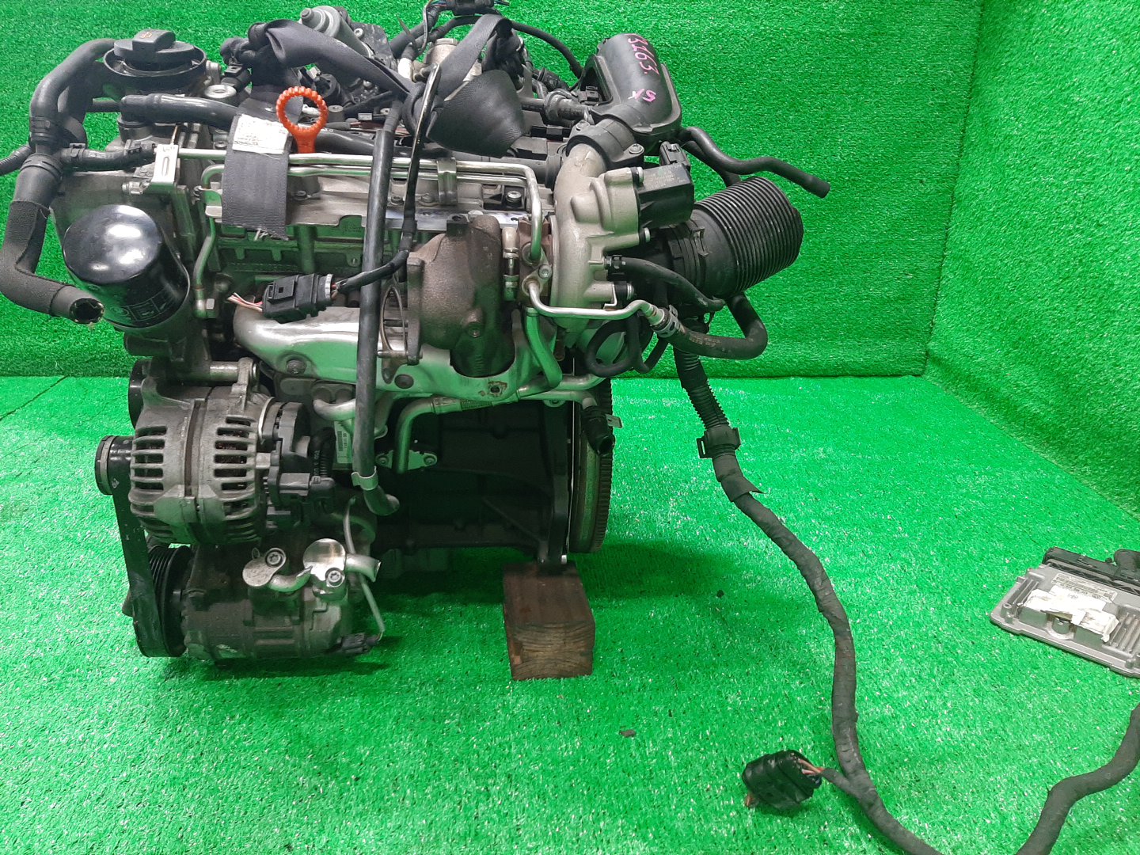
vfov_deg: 53.1
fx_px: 856
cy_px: 428
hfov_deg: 67.3
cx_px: 570
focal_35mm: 26
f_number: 1.7
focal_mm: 3.93
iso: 210
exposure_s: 1/50
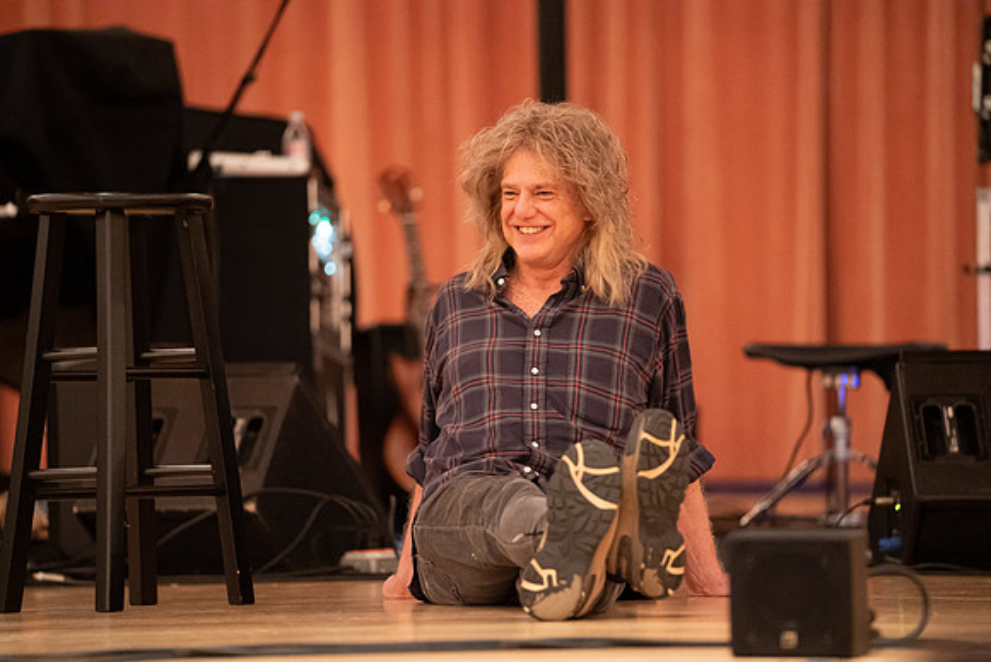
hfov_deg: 10.3
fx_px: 5507
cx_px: 496
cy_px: 331
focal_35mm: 200
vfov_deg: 6.9
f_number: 2.8
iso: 12800
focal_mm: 200
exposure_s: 1/60
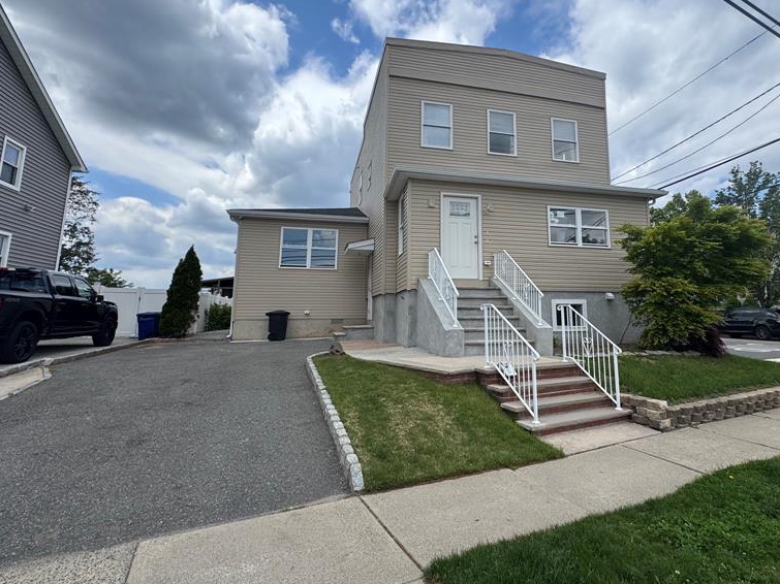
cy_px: 246
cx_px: 444
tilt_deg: +8.1
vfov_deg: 68.2
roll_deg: +0.6
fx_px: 428
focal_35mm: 19
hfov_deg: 84.2
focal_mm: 2.22
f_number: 2.2
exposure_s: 1/2273
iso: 50
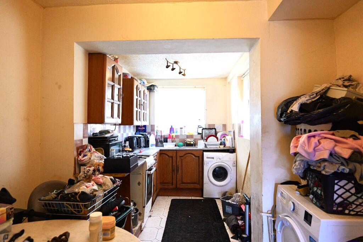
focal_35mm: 20
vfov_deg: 61.9
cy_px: 121
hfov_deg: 84.0
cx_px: 182
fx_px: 202
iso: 1600
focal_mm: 20
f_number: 3.5
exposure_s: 1/60
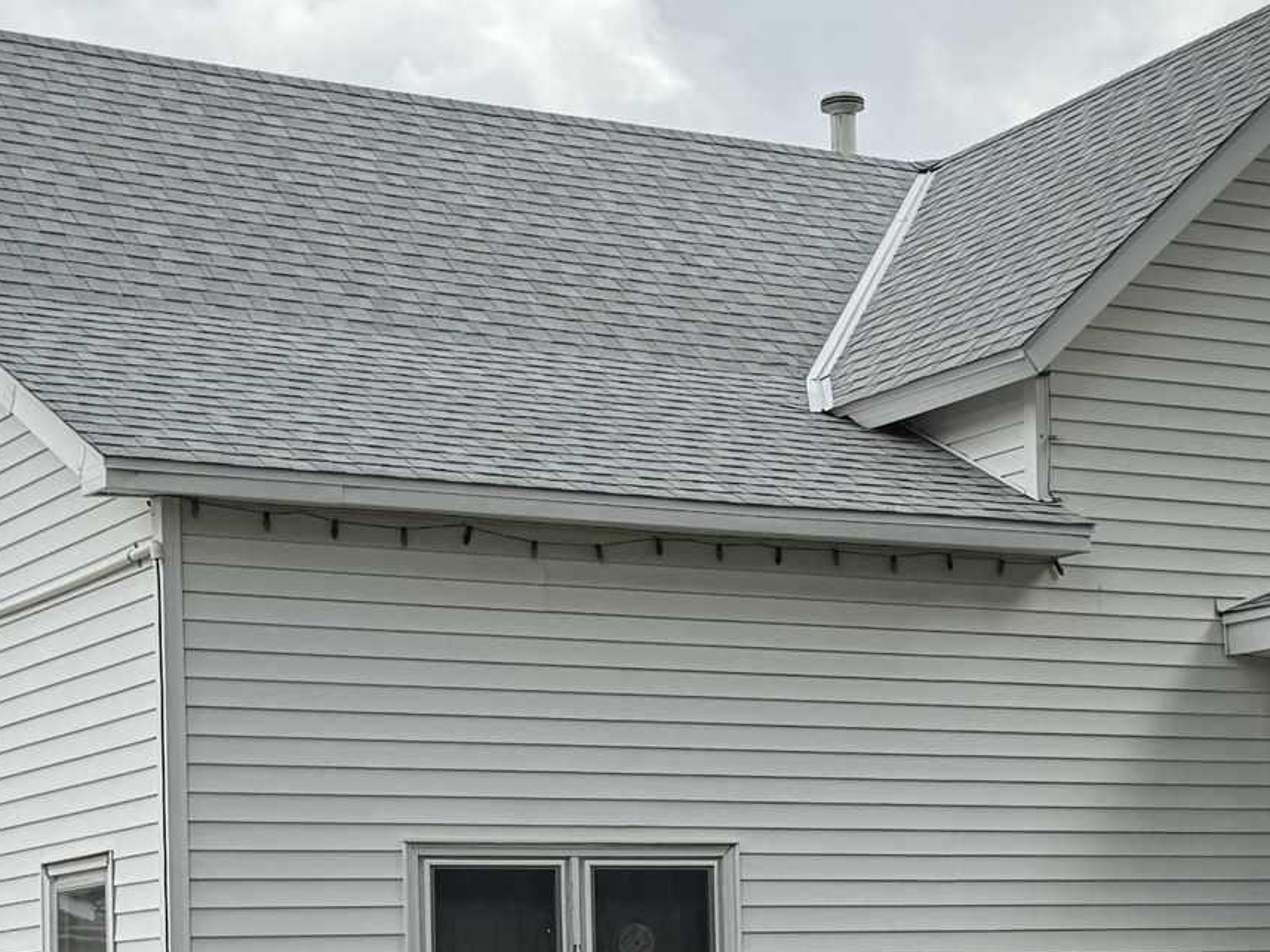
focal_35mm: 86
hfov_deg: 22.8
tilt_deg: +3.1
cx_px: 680
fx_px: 3156
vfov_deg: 17.0
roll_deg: +1.7
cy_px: 826
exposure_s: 1/4608
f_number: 1.78
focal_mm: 6.76
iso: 80
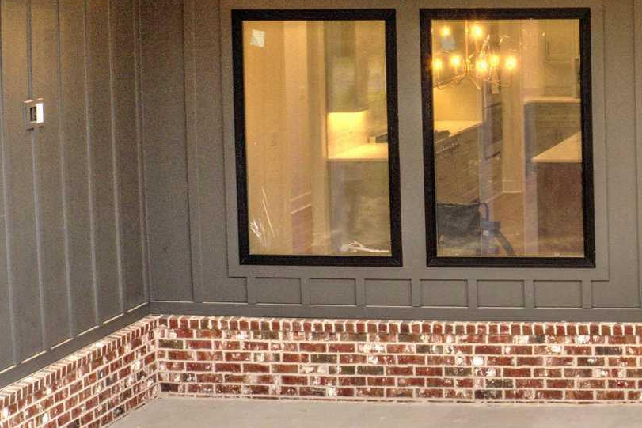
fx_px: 1891
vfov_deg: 12.8
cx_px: 995
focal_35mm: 106
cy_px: 18
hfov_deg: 17.2
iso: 100
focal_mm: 10.3
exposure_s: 1/40
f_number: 5.6
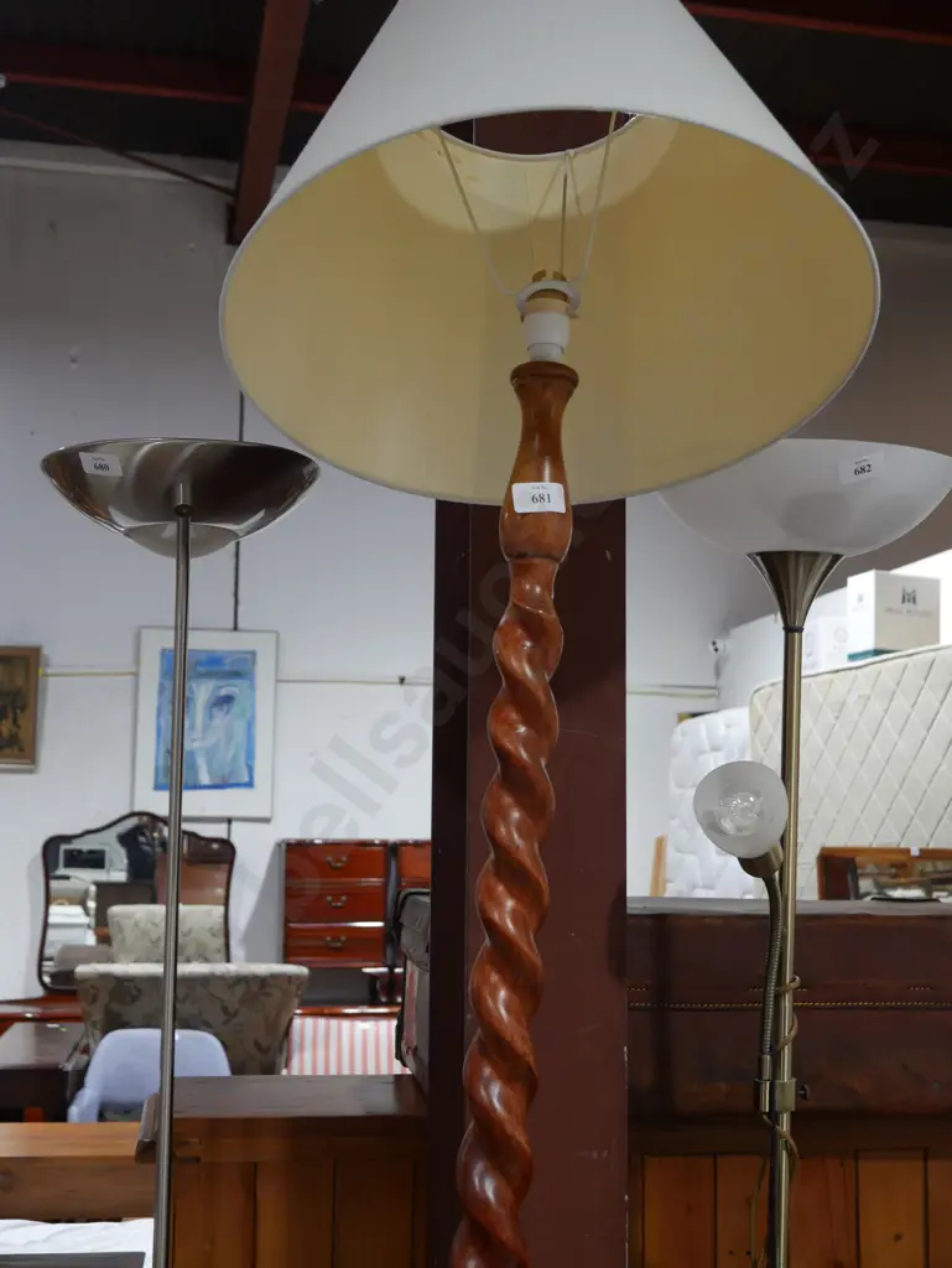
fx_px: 1539
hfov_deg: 34.4
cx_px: 476
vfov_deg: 44.8
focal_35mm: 42
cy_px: 634
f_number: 5
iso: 500
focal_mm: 21
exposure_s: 1/60
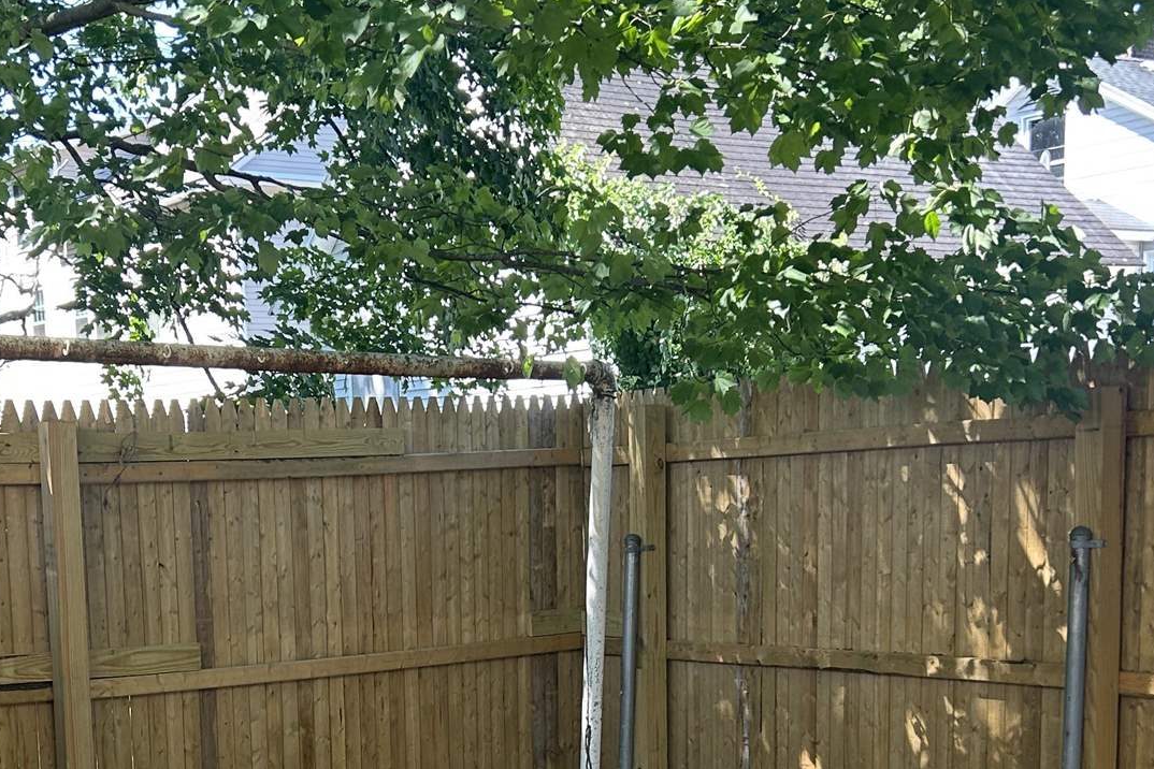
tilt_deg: -10.3
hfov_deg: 34.3
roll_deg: +2.2
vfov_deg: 22.4
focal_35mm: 58
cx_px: 414
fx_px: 1859
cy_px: 788
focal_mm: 5.7
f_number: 1.5
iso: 40
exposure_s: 1/185
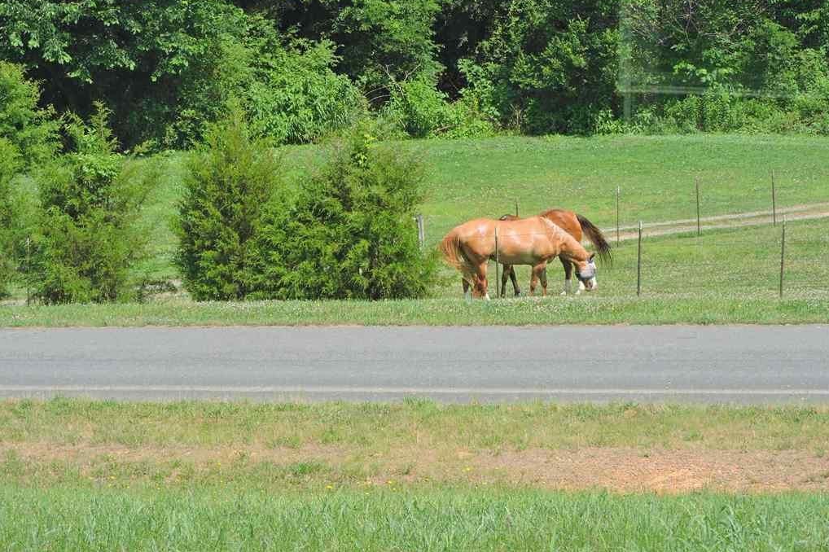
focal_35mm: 157
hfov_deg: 13.1
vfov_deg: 8.7
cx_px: 416
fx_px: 3614
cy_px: 254
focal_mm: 26.9
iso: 100
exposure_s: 1/200
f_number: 5.2
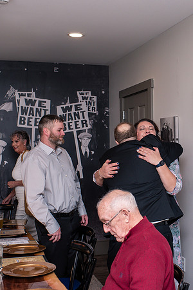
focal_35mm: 52
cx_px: 154
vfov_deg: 37.9
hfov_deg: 25.3
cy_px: 145
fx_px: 422
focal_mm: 35
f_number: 3.5
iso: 500
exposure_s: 1/200
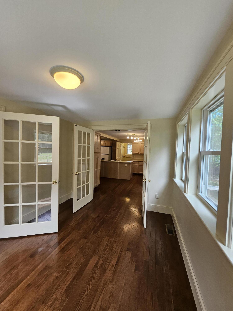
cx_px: 116
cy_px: 156
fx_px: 117
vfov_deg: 106.2
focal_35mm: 13
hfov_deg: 89.9
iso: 80
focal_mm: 1.74
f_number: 2.2
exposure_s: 1/60
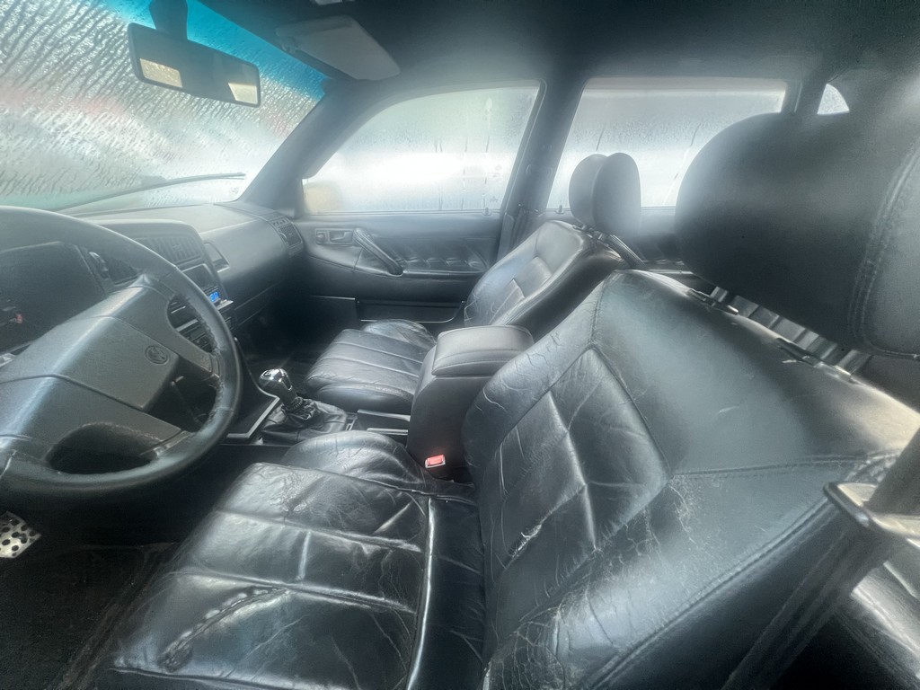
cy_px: 345
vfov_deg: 89.9
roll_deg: -1.3
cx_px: 460
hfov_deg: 106.2
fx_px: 346
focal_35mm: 13
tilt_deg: -28.6
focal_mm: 1.57
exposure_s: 1/60
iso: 400
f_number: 1.8
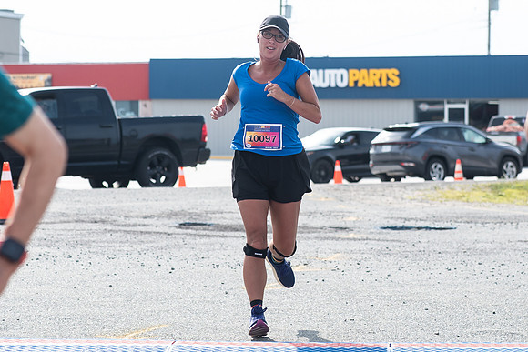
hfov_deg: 14.5
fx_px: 2071
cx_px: 264
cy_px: 63
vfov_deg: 9.7
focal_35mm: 141
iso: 250
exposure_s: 1/1600
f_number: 4.5
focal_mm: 70
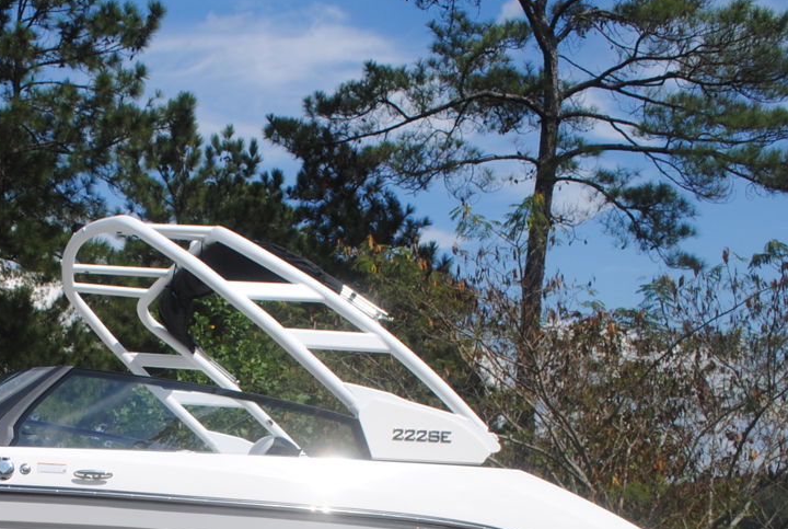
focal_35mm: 60
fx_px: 1316
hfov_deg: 31.8
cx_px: 89
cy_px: 580
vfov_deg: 21.6
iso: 100
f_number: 9
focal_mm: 18
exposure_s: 1/320
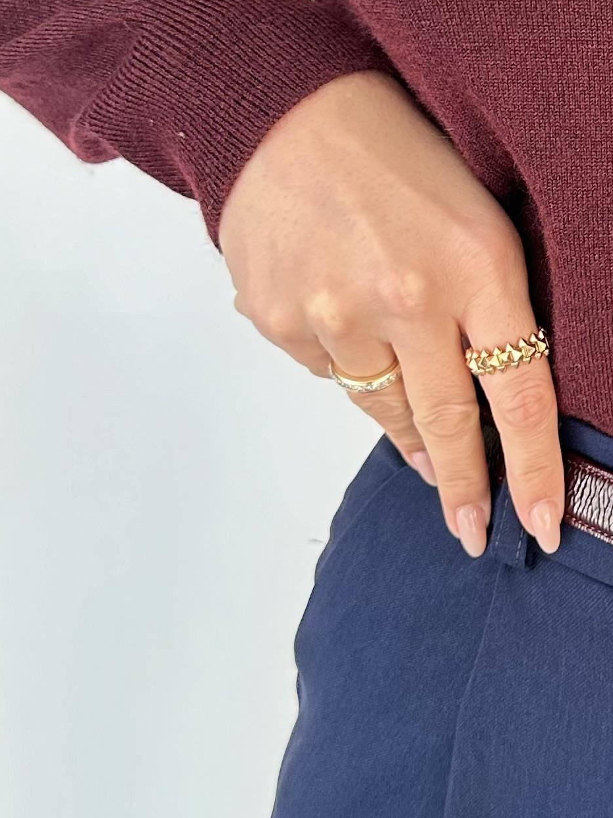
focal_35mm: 78
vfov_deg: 24.7
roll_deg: -0.6
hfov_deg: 17.6
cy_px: 185
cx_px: 816
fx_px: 1843
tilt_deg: -13.8
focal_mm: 6.86
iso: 200
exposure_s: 1/121
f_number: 1.78
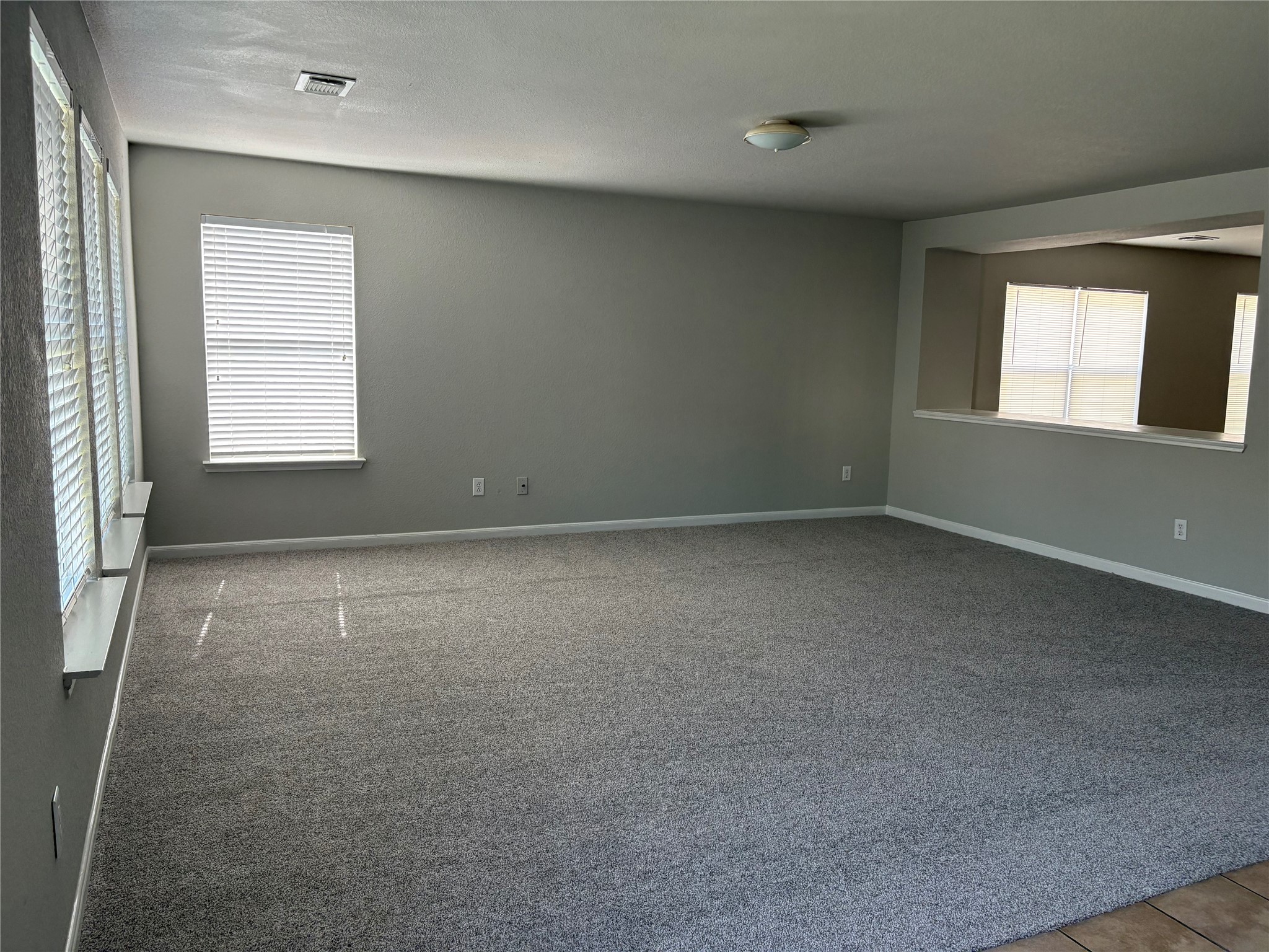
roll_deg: -0.3
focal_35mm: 26
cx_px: 634
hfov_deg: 67.3
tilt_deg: -5.7
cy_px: 476
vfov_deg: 53.1
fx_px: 953
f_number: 1.6
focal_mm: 5.96
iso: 125
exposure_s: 1/103
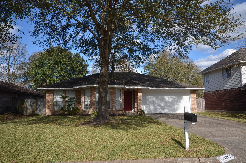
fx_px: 205
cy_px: 82
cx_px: 123
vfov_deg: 43.4
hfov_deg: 62.0
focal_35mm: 30
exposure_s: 1/250
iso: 110
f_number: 8
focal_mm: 20
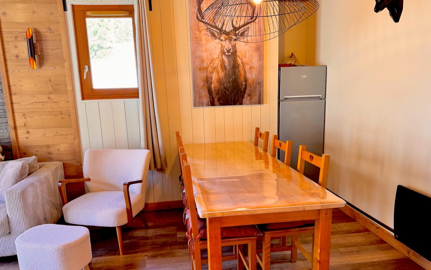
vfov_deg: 47.5
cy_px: 145
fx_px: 305
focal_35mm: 26
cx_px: 212
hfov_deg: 70.4
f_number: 1.78
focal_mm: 6.76
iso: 160
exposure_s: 1/50
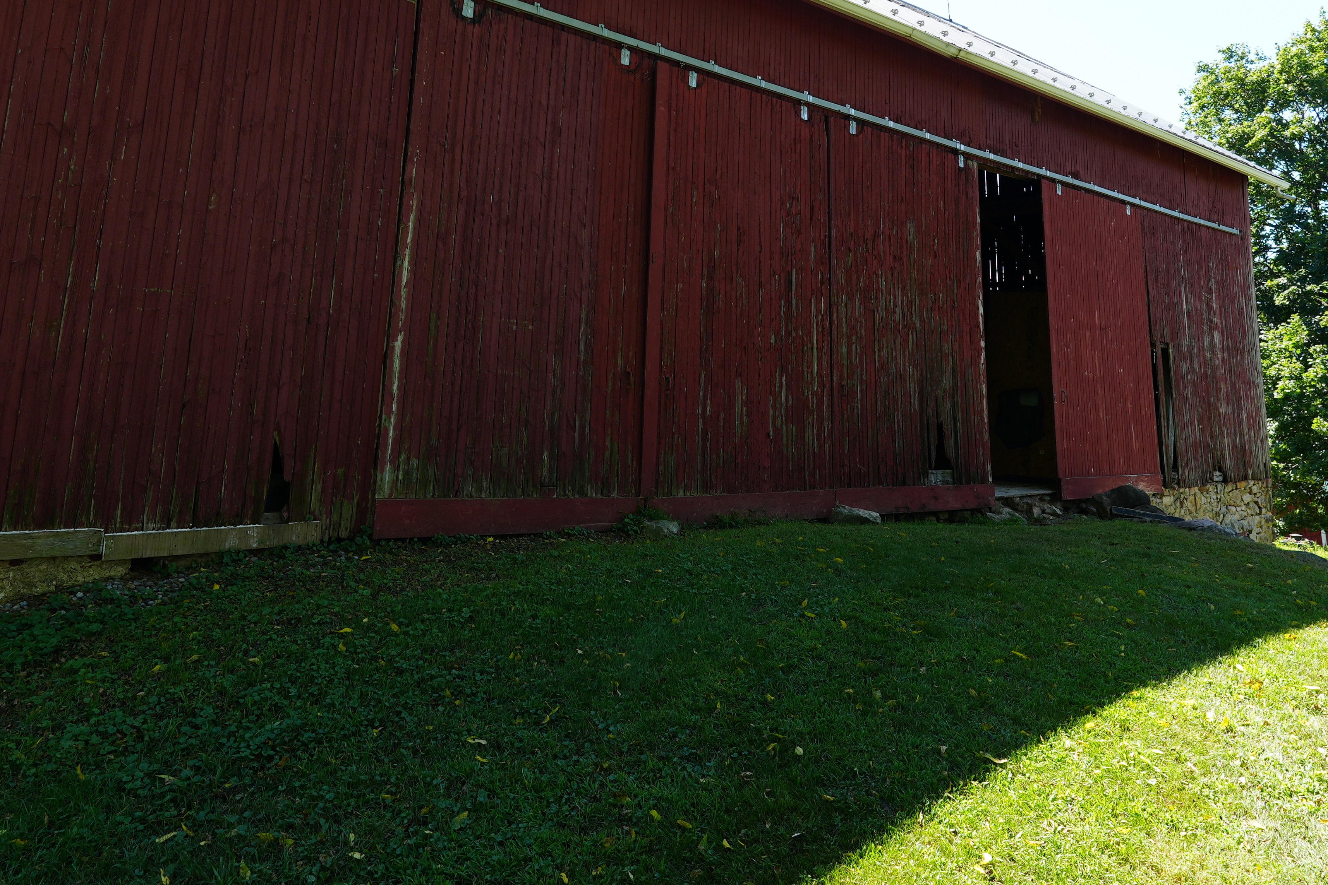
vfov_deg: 45.9
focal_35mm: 27
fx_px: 989
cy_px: 188
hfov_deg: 67.6
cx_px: 612
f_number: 5
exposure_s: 1/125
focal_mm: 11
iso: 100
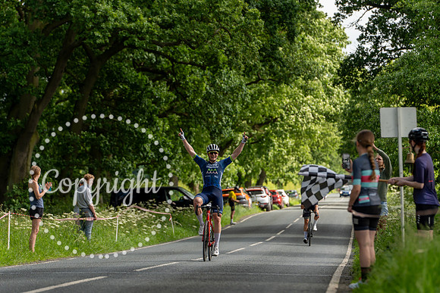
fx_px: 1895
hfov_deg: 13.2
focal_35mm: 155
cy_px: 146
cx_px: 220
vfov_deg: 8.9
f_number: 4
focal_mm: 155
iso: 250
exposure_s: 1/1000
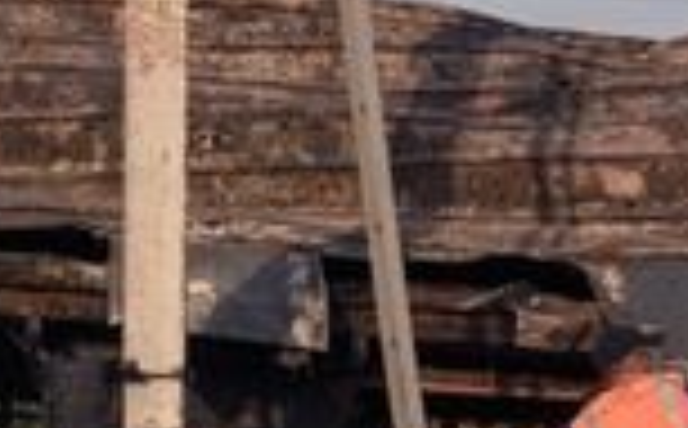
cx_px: 166
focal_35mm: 152
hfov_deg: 13.7
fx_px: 2845
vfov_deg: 8.5
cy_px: 534
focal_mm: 35
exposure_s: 1/500
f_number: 9
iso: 200
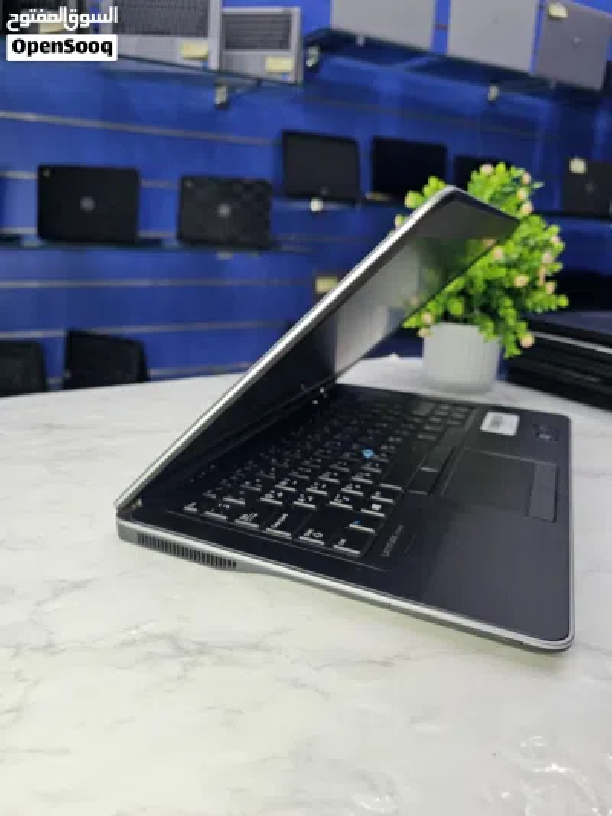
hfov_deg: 58.9
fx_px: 542
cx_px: 306
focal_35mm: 23
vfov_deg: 73.9
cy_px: 408
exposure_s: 1/100
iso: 80
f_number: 1.7
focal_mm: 6.3
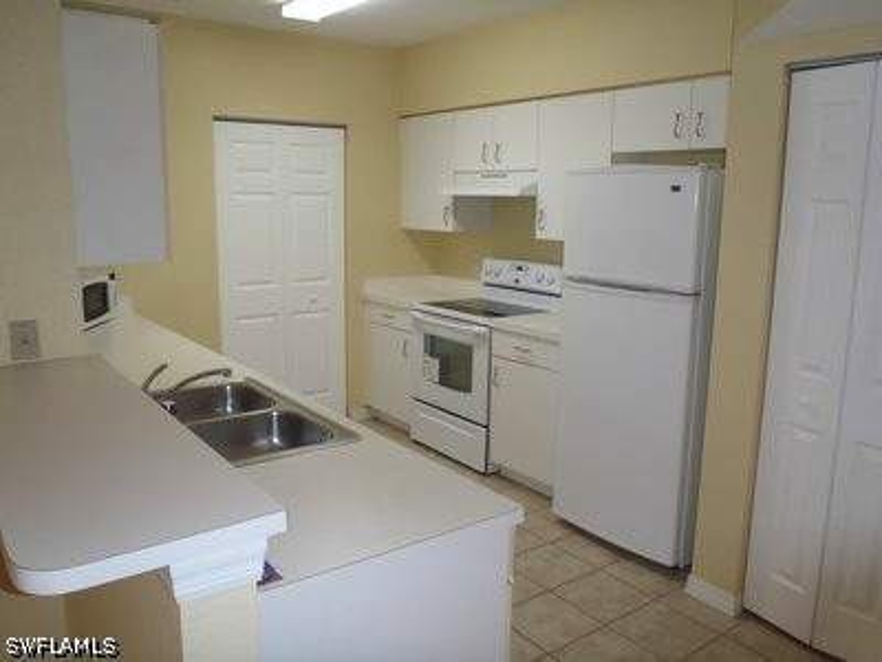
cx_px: 441
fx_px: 713
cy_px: 331
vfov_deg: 49.7
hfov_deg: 63.4
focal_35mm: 28
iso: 100
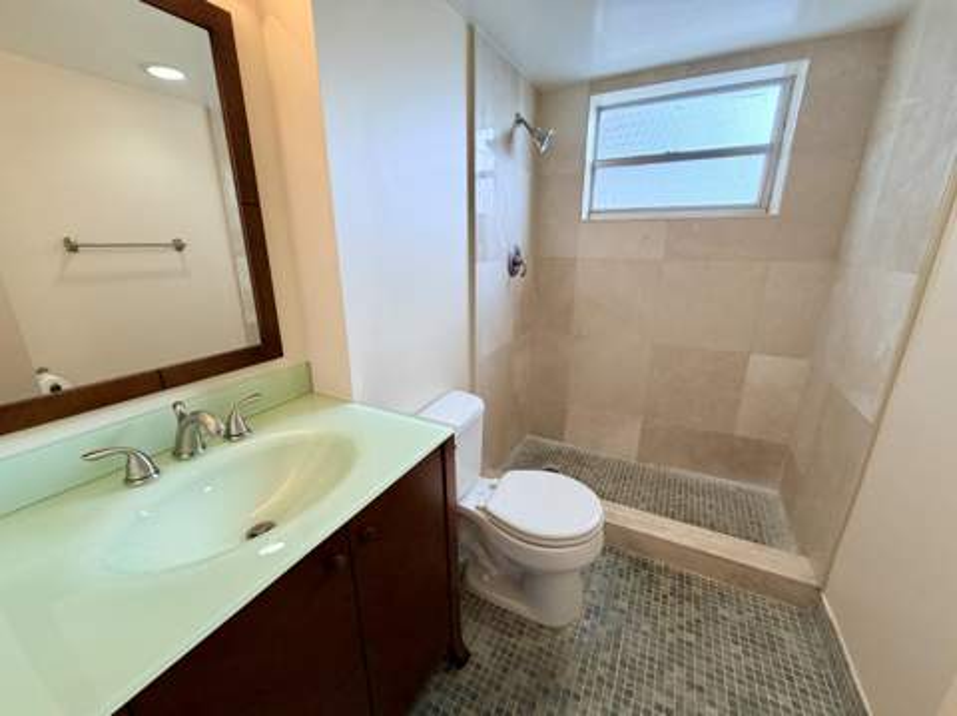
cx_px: 478
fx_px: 387
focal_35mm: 14
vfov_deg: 85.6
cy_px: 358
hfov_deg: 102.1
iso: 160
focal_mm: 2.22
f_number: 2.2
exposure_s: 1/120
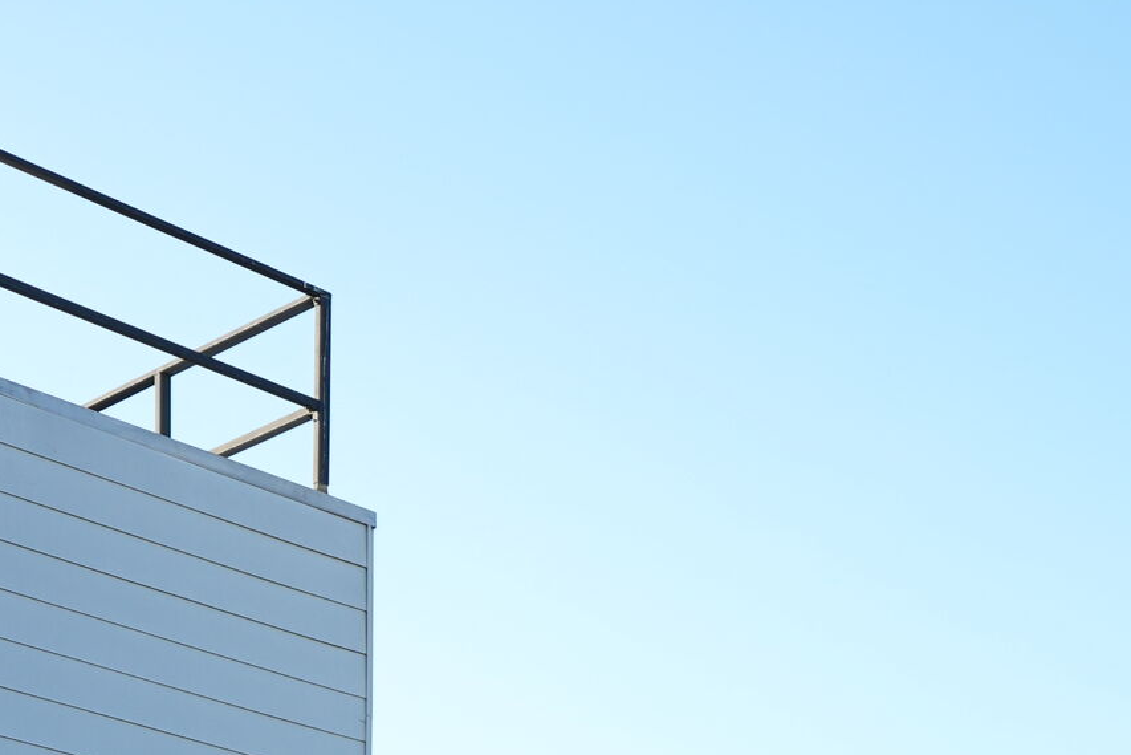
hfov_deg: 19.4
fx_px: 2545
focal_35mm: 81
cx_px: 1989
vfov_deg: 13.3
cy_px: 1714
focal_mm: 16
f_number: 2.8
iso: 160
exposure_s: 1/1000
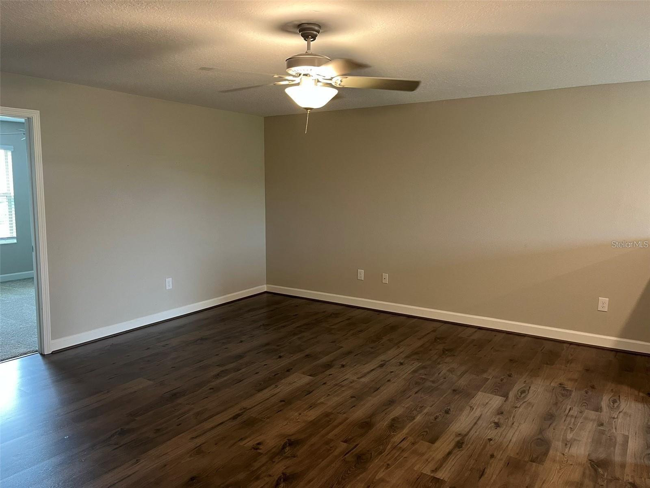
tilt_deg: -7.1
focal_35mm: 26
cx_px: 325
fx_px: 488
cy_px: 244
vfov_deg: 53.1
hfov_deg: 67.3
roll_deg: -0.3
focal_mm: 5.1
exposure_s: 1/60
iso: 200
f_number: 1.6
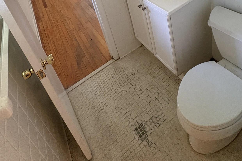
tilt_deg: -21.7
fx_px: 181
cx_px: 119
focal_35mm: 27
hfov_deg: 67.4
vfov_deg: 37.5
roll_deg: +13.7
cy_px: -28
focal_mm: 2.22
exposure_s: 1/60
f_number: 2.2
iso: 640
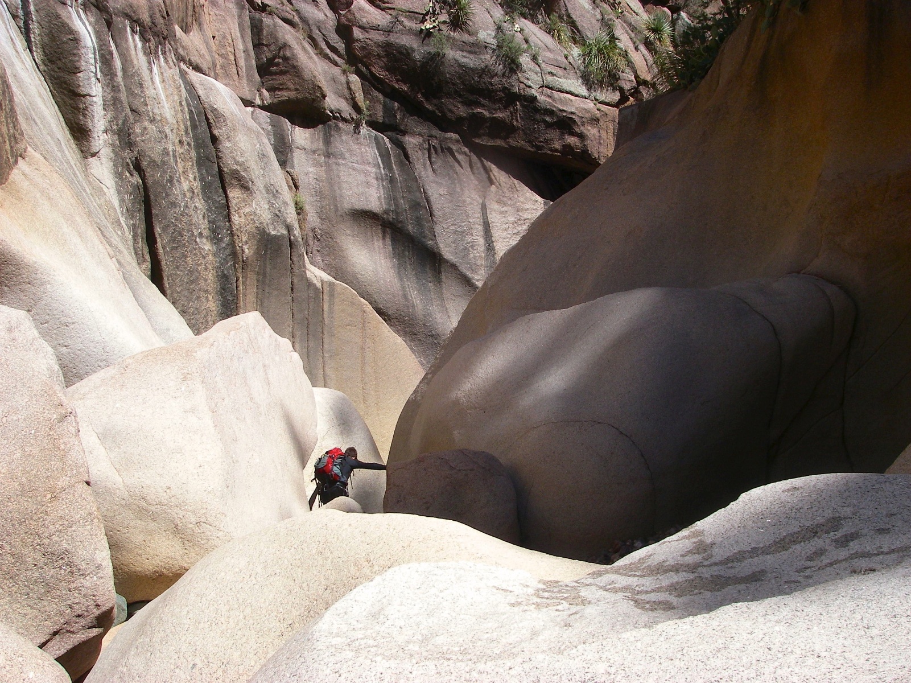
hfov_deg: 49.0
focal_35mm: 38
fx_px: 1000
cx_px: 456
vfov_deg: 37.7
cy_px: 342
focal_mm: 6.3
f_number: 6.6
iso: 64
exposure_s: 1/250
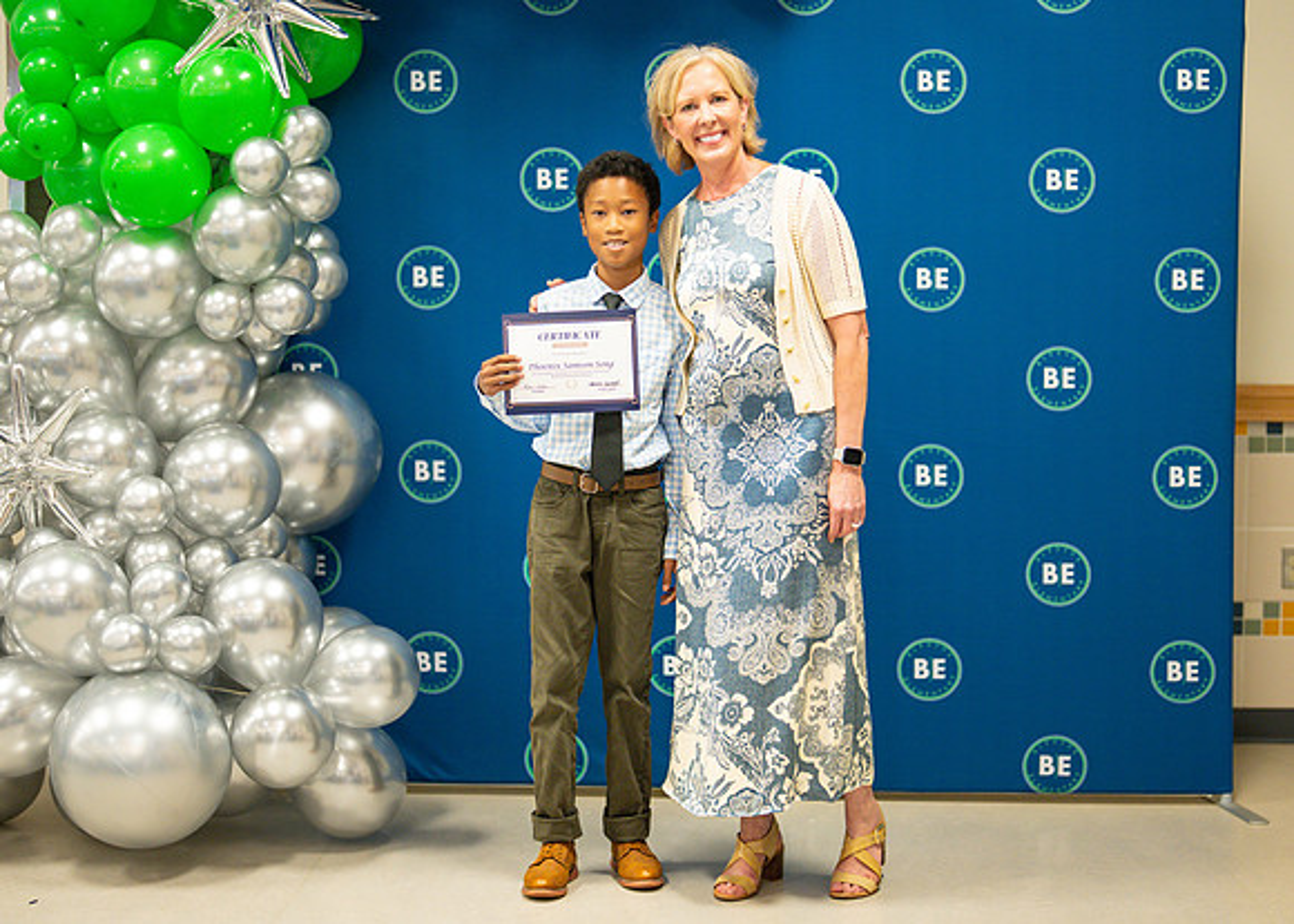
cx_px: 680
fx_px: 2343
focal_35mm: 64
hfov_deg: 30.9
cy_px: 458
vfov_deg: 22.3
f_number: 1.2
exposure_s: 1/400
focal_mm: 50
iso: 1250
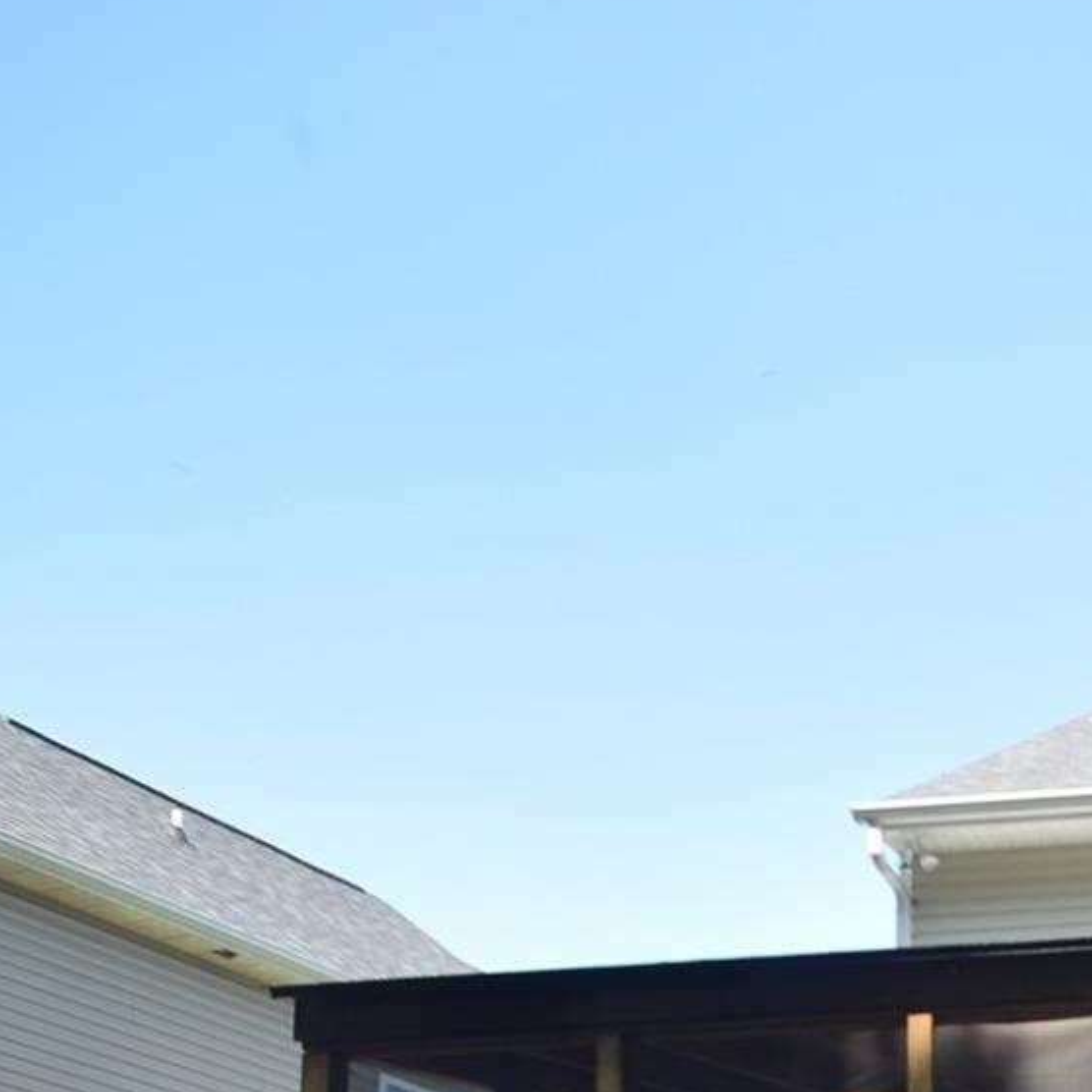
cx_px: 1772
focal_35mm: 47
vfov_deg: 30.6
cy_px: 1312
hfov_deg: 24.5
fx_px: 1677
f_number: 6.3
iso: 100
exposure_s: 1/160
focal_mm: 10
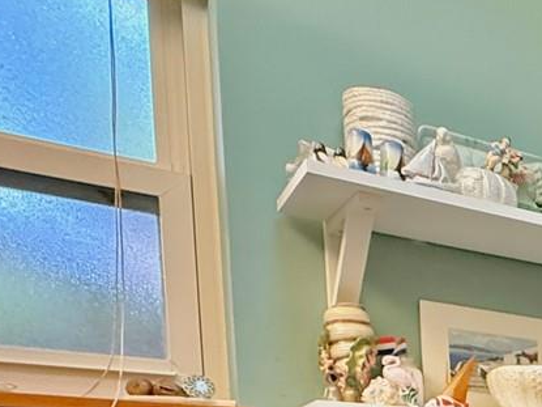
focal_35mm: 54
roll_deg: -2.5
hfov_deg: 26.5
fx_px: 845
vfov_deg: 22.8
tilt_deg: -5.8
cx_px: 798
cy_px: 585
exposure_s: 1/60
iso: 800
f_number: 2.2
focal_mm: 2.22
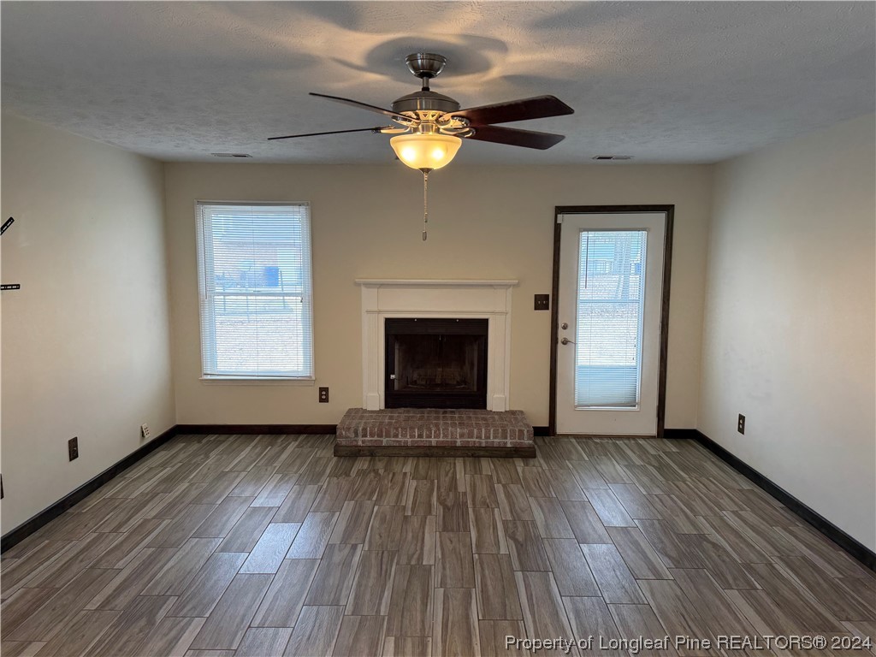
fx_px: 607
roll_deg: -1.0
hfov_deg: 71.6
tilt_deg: -7.4
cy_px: 328
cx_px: 438
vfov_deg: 56.8
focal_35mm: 24
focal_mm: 6.86
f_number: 1.78
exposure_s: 1/120
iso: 160
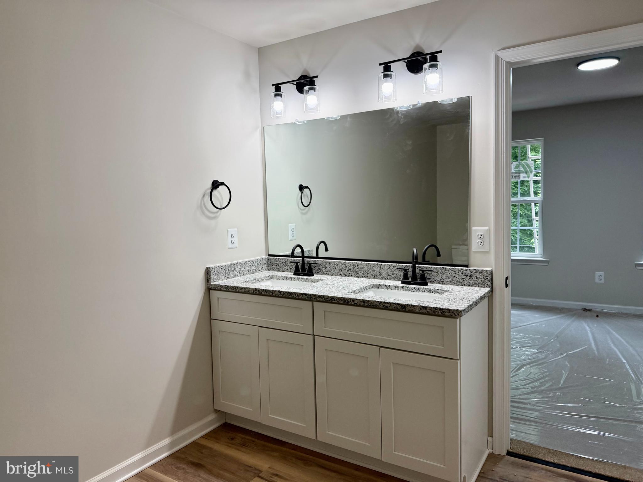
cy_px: 241
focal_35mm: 24
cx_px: 322
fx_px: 446
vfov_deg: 56.8
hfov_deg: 71.6
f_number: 1.78
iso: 160
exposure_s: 1/210
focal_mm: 6.76
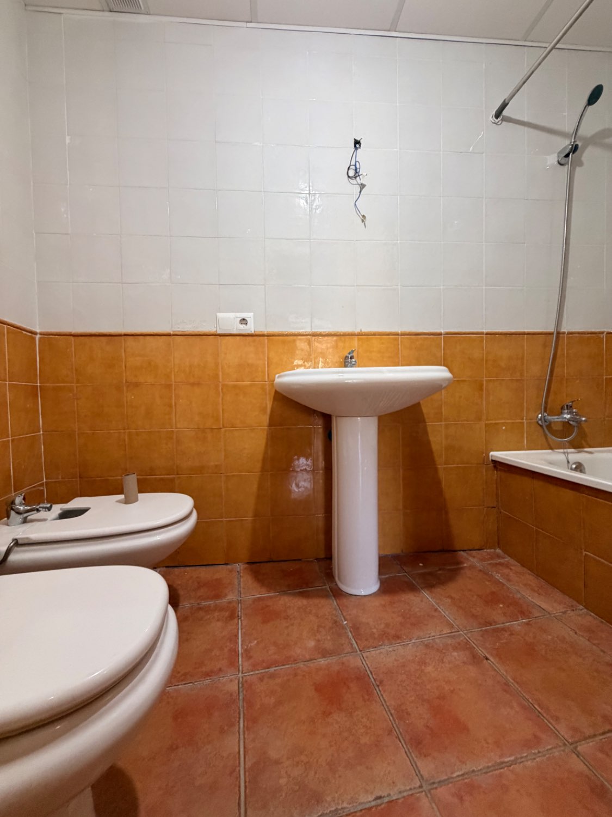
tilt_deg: -1.6
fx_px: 330
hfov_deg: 85.7
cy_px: 408
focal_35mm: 14
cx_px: 306
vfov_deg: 102.1
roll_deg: -0.6
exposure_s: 1/62
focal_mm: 2.22
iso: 320
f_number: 2.2
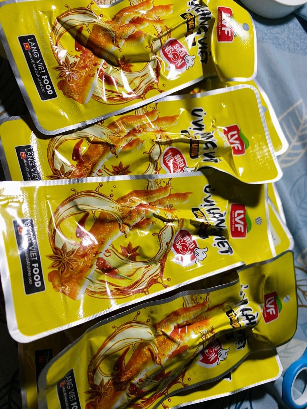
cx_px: 154
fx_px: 296
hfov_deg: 54.9
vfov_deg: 69.4
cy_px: 204
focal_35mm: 25
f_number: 1.8
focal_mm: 4.25
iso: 400
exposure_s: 1/60
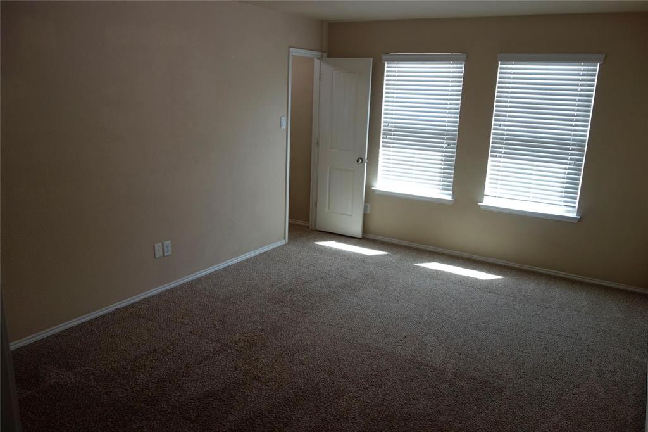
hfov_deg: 65.5
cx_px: 324
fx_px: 504
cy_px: 216
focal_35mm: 28
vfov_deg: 46.4
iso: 125
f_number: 1.8
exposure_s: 1/50
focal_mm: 10.4
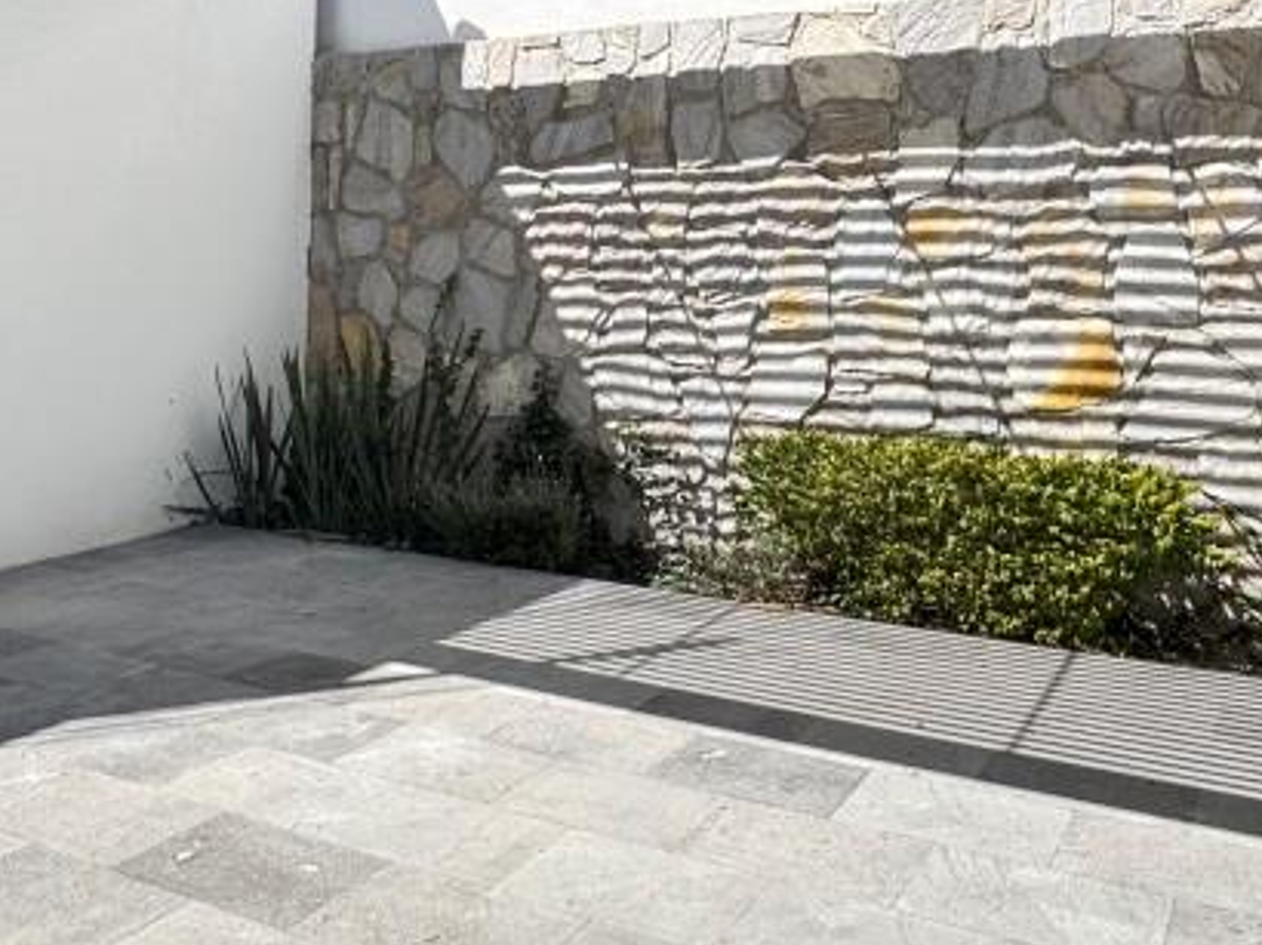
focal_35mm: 35
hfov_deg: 52.7
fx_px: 1275
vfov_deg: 39.3
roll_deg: -1.6
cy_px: 209
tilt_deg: -0.6
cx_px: 637
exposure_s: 1/366
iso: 40
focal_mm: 2.22
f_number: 2.2
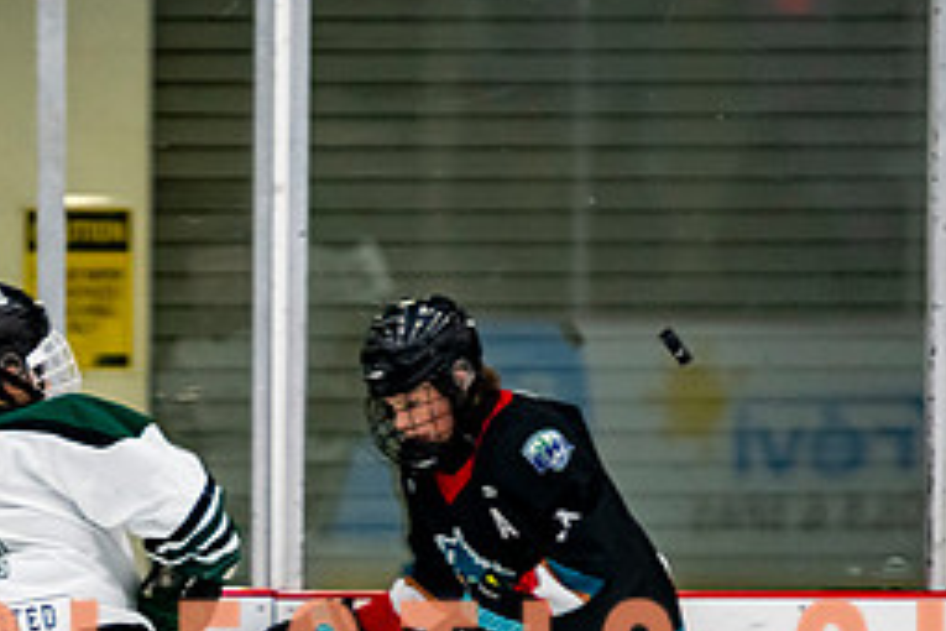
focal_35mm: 530
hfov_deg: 3.9
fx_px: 13926
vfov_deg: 2.6
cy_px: 731
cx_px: 95
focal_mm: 175
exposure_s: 1/640
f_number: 3.2
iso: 2000
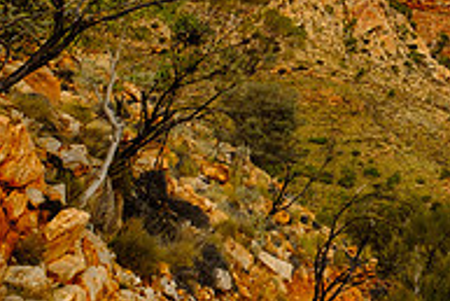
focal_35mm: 45
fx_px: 563
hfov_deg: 35.0
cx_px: 534
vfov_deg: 29.1
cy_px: 50
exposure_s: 1/160
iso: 200
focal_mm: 10
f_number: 8
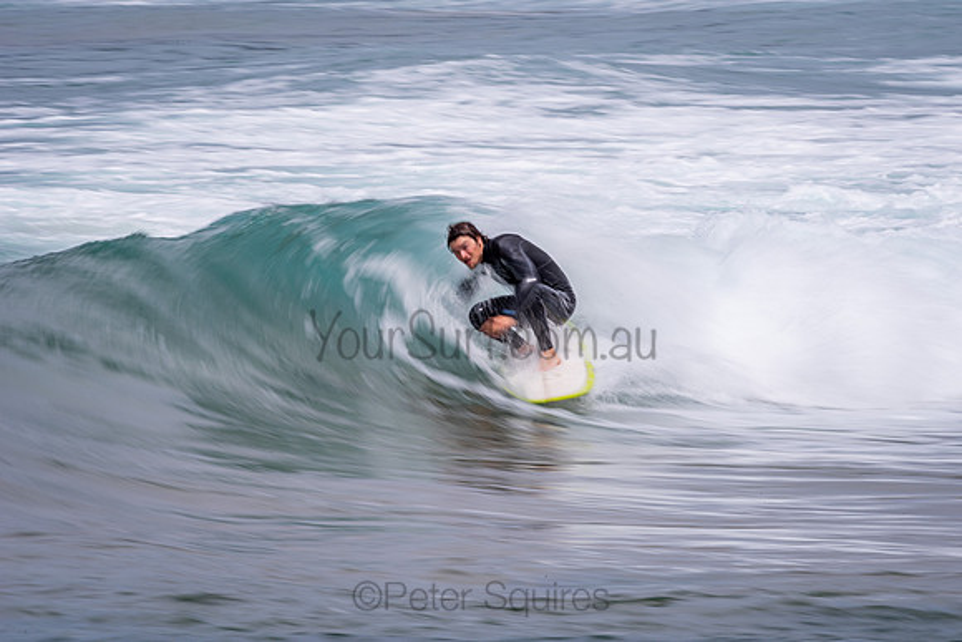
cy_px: 321
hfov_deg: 4.1
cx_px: 481
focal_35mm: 500
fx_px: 13364
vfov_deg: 2.8
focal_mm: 500
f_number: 25
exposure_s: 1/20
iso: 64
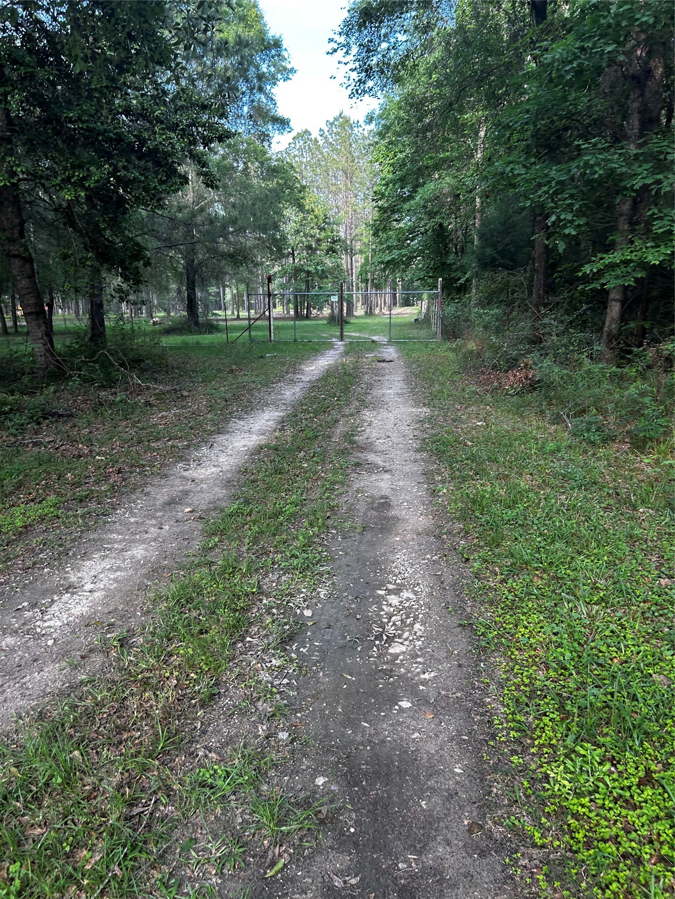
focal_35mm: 26
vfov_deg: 67.3
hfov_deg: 53.1
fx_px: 676
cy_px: 450
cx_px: 338
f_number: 1.5
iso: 32
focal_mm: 5.7
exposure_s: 1/127
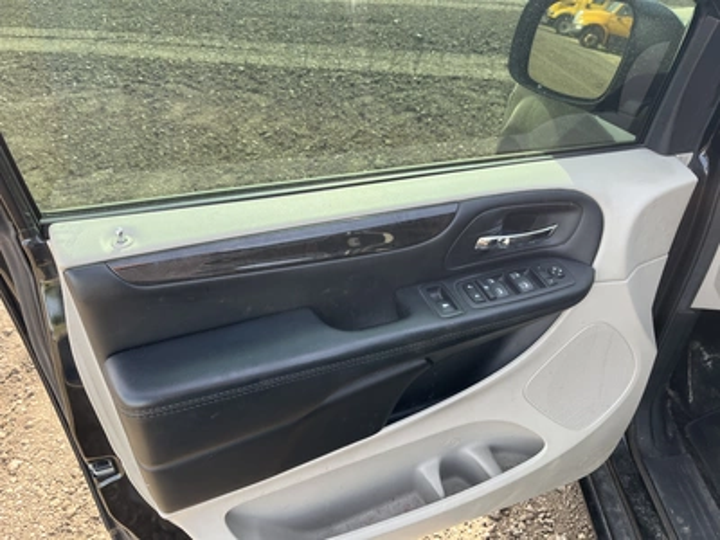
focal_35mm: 26
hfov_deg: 67.3
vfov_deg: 53.1
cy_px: 270
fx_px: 541
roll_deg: -1.3
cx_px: 360
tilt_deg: -39.3
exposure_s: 1/235
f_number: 1.6
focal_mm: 5.1
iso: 40
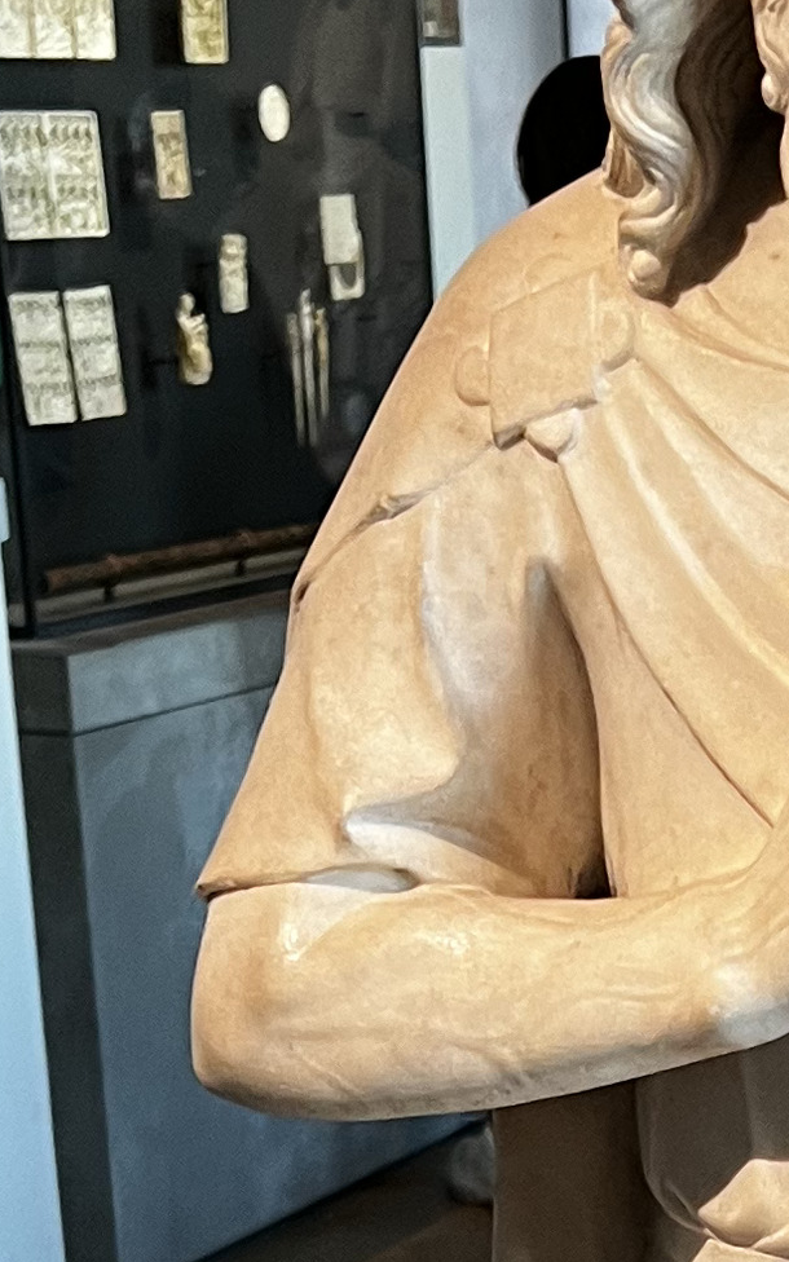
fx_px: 3888
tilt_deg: -17.8
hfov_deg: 11.4
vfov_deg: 17.8
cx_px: 917
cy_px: 1371
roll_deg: +1.5
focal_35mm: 113
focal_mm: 5.7
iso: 125
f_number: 1.5
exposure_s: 1/61
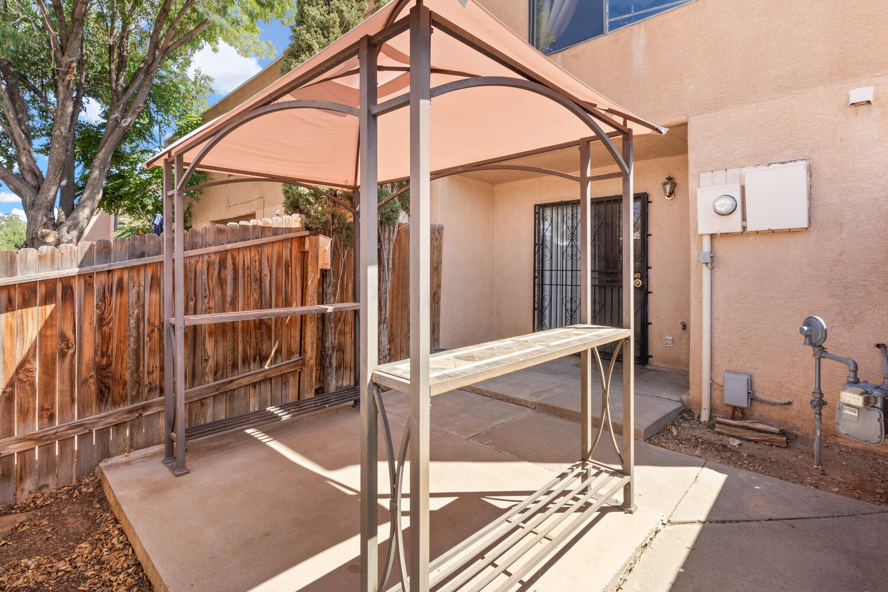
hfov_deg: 93.3
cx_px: 444
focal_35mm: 17
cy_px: 296
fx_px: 419
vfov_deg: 70.4
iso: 250
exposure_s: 1/30
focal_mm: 17
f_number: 9
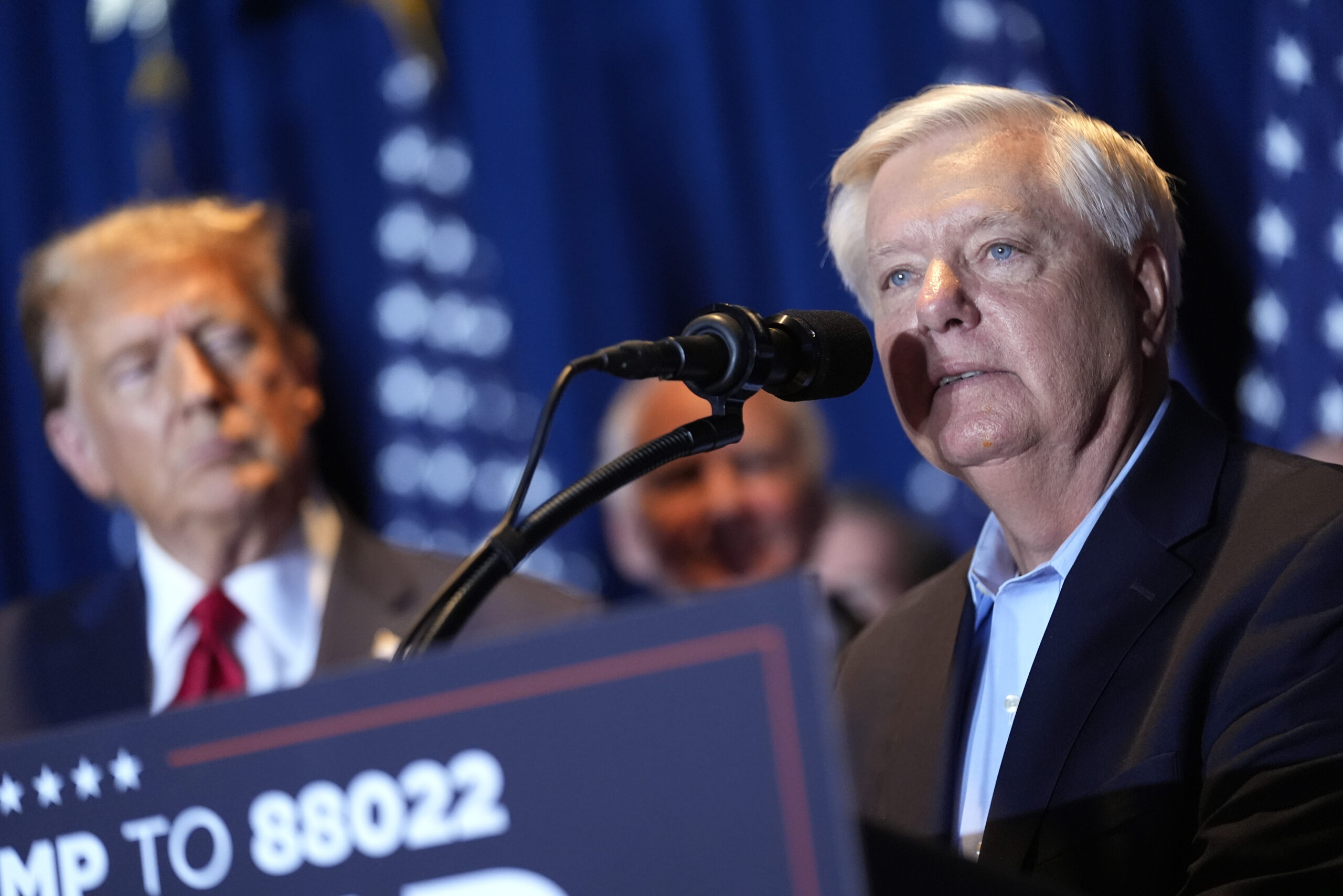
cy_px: 448
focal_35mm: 136
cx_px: 672
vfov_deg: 10.1
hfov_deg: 15.1
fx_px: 5073
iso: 4000
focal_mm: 136
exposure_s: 1/500
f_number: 2.8
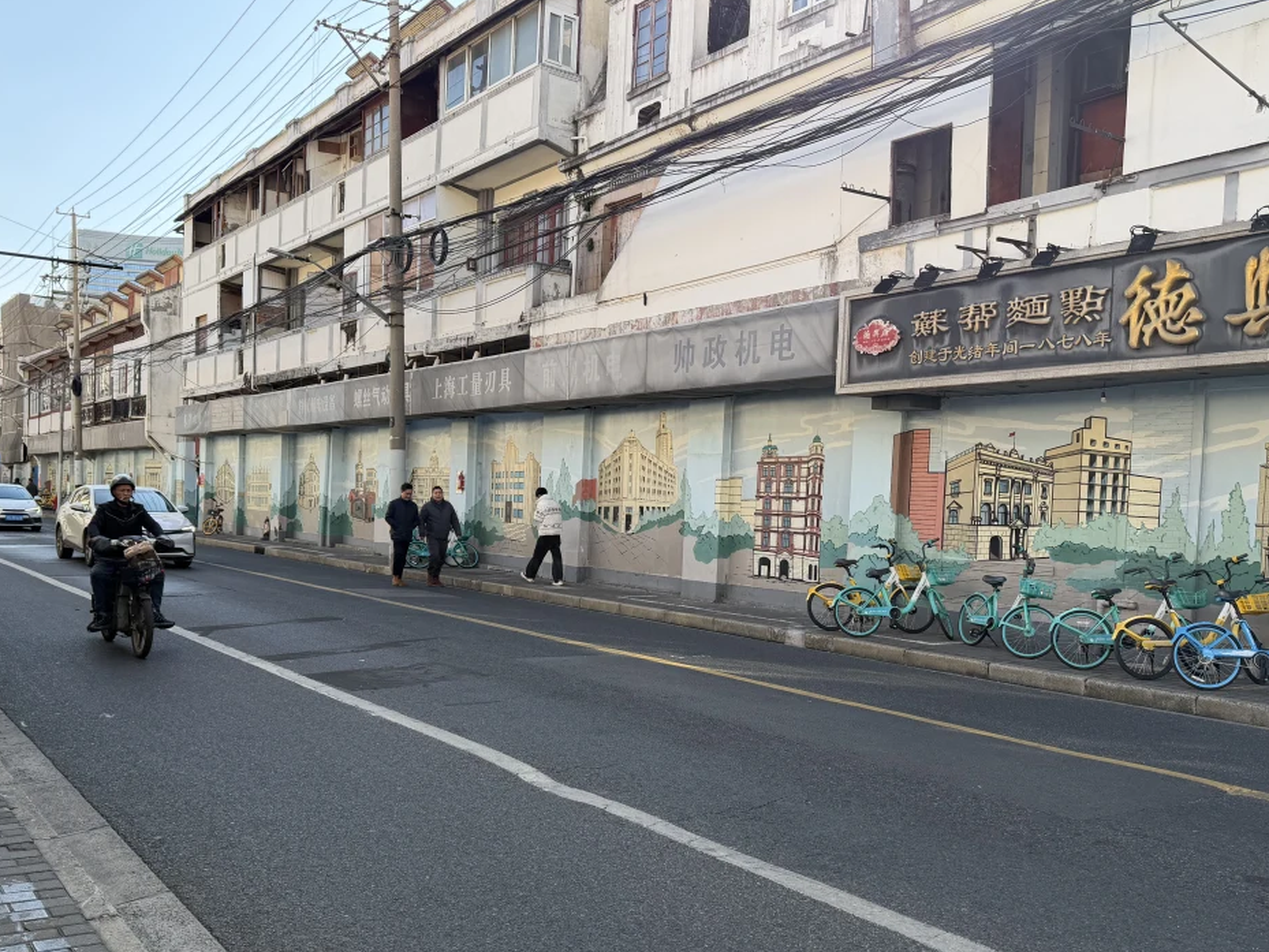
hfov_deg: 58.2
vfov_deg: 45.4
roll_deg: -2.5
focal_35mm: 31
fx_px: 1137
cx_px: 566
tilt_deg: -0.7
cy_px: 534
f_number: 1.78
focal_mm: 6.76
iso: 100
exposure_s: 1/1437
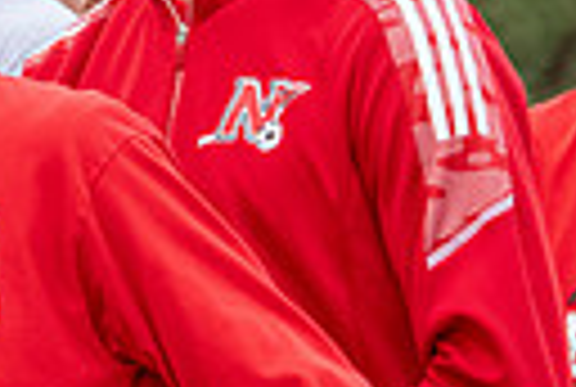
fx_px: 15219
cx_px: -130
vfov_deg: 1.5
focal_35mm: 949
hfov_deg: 2.2
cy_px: 205
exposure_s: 1/320
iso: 3200
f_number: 11
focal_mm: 210
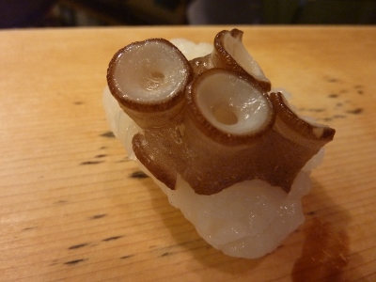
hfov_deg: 69.4
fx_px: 272
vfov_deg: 54.9
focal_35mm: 25
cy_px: 141
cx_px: 188
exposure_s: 1/30
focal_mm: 4.1
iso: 400
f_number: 3.3
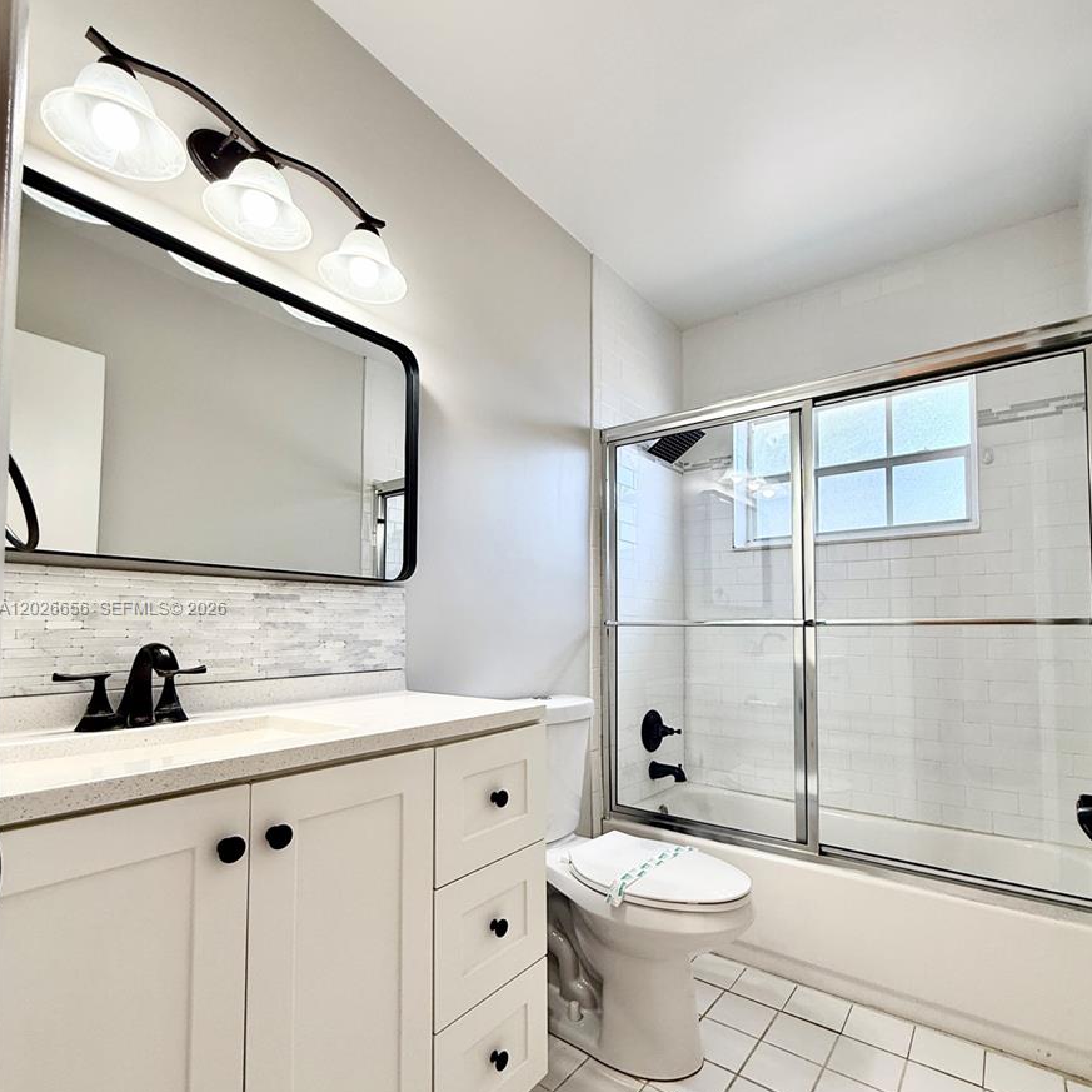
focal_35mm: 17
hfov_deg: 84.0
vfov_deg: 83.6
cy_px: 609
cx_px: 557
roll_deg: -0.6
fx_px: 607
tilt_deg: +3.9
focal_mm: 2.22
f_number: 2.2
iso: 100
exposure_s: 1/120
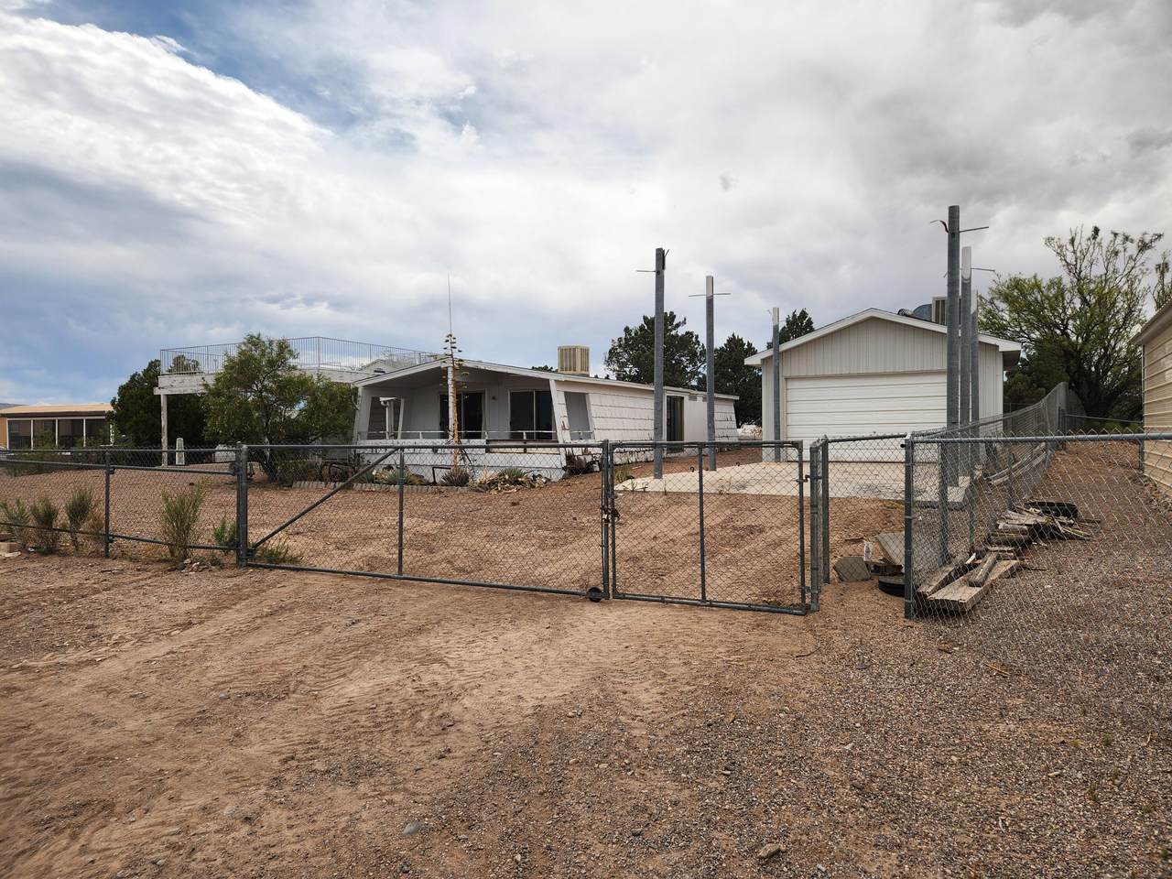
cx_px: 586
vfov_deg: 58.9
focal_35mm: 23
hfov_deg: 73.9
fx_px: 779
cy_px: 440
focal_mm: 5.4
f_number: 1.8
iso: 20
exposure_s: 1/3300
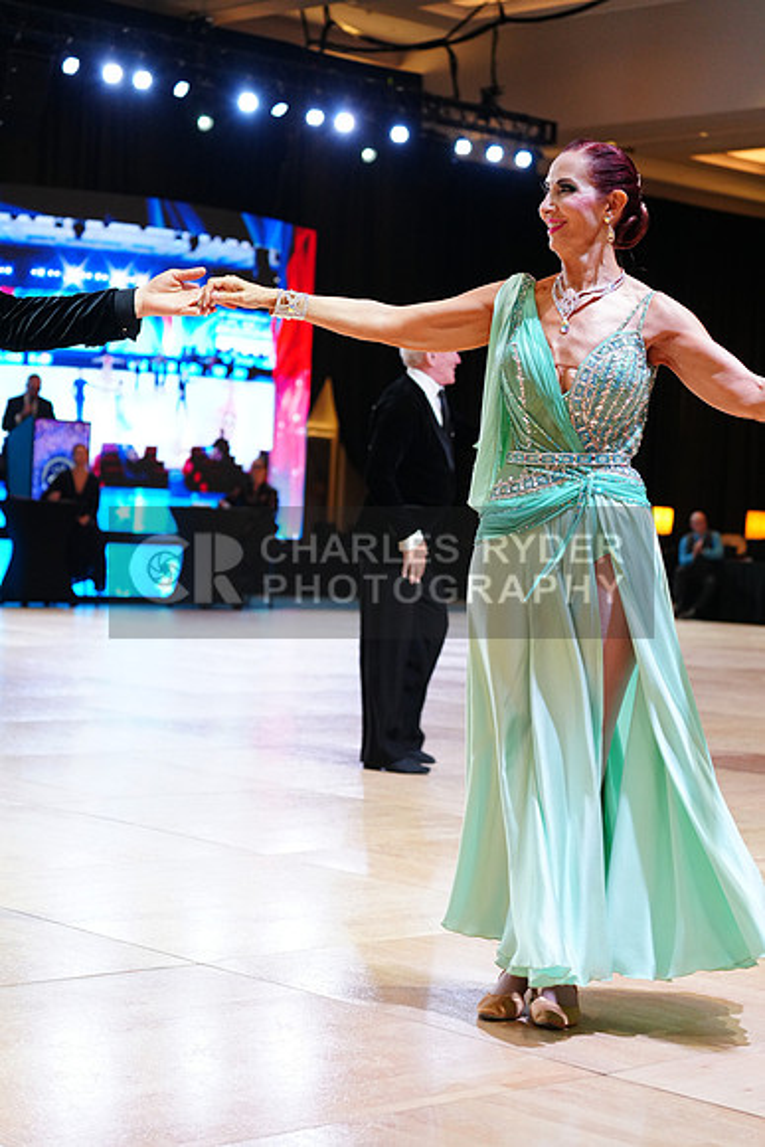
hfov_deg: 19.5
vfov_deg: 28.8
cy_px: 574
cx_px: 382
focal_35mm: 70
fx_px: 2230
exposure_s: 1/250
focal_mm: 70
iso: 2500
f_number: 4
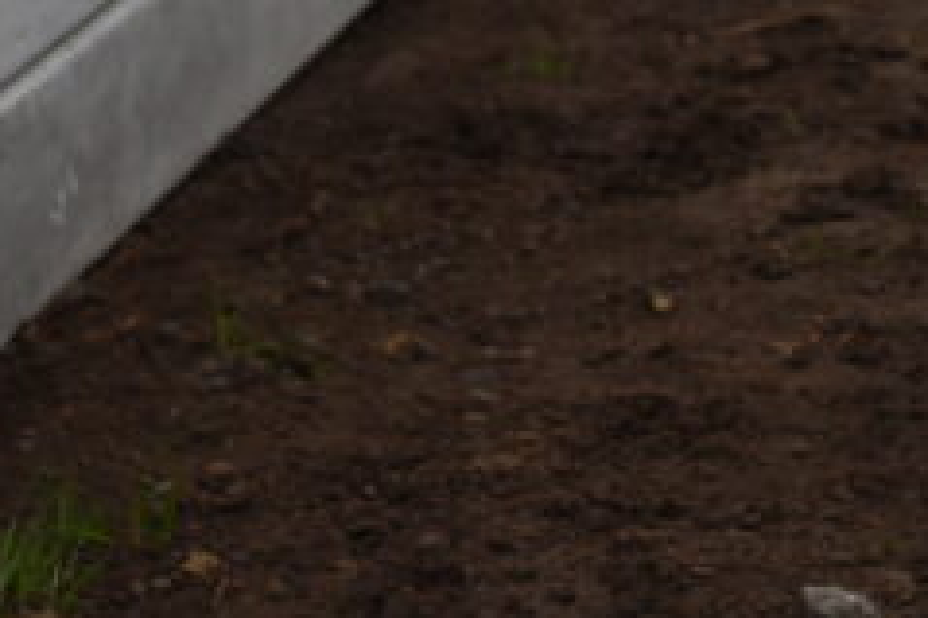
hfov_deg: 12.0
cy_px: -544
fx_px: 4405
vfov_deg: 7.7
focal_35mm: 171
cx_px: 513
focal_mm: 40
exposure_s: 1/320
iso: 125
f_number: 4
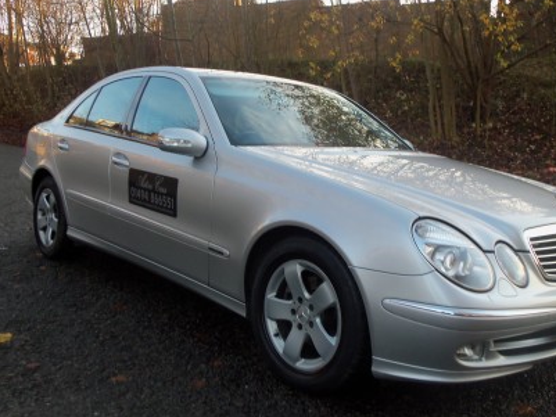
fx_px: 594
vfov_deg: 38.6
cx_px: 308
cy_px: 177
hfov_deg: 50.0
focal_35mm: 37
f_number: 3.4
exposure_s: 1/80
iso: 80
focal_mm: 5.2
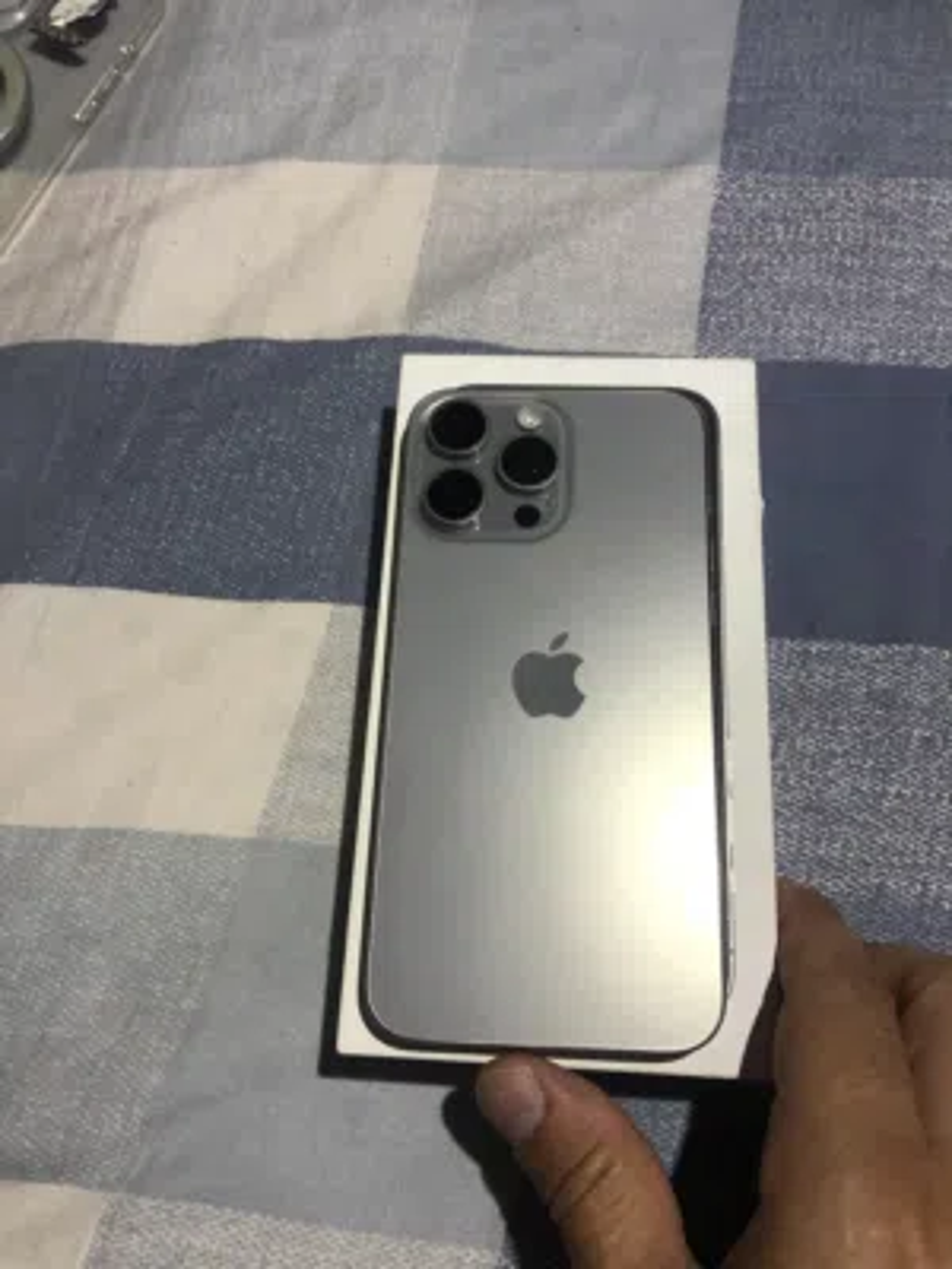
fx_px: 1027
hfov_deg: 49.7
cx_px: 476
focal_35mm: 28
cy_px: 634
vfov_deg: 63.4
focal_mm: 4
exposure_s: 1/16
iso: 80
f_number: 1.8
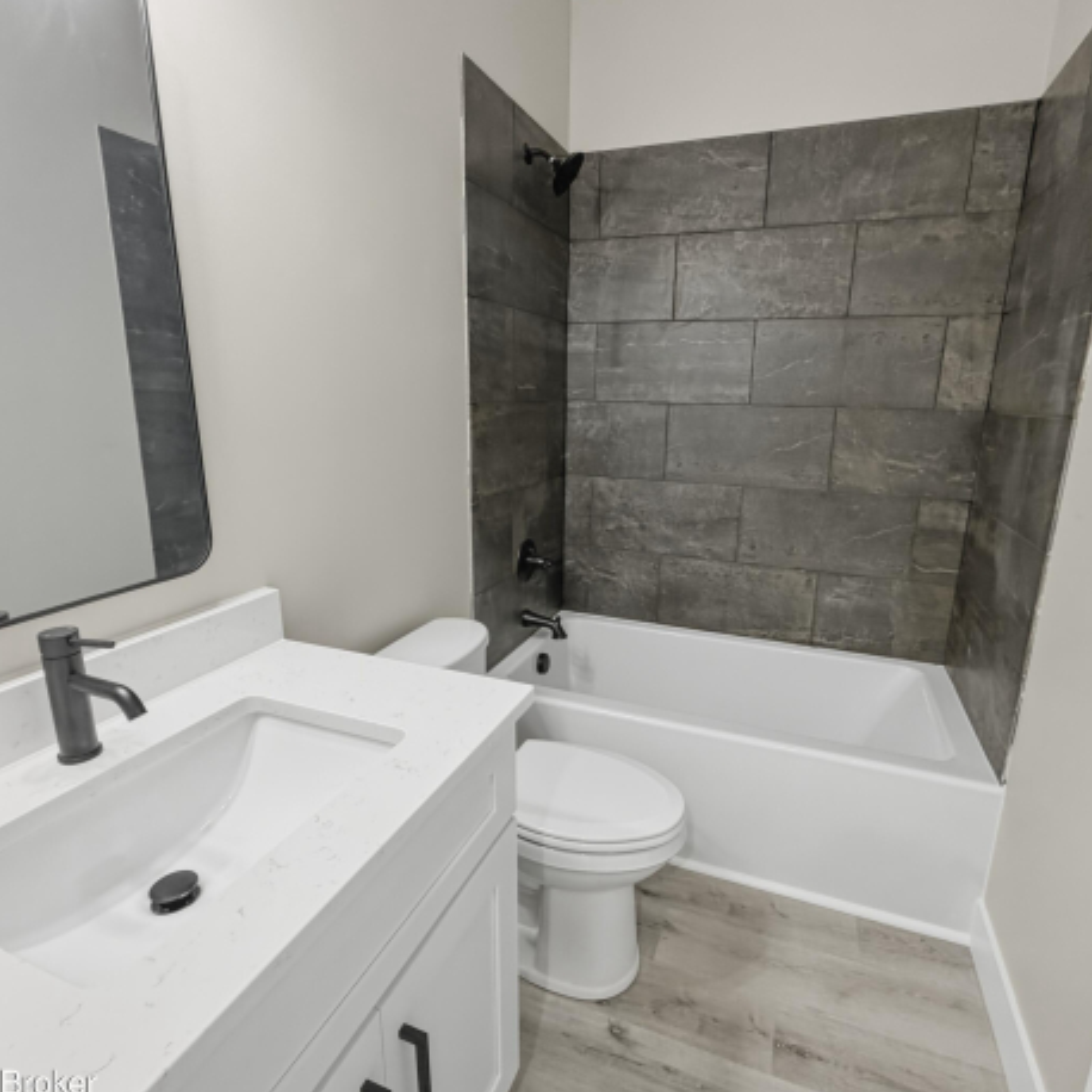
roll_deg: -1.7
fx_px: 642
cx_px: 578
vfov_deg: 80.7
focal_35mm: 18
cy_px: 541
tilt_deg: -14.3
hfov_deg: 80.6
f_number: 2.2
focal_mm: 2.2
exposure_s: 1/60
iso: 200
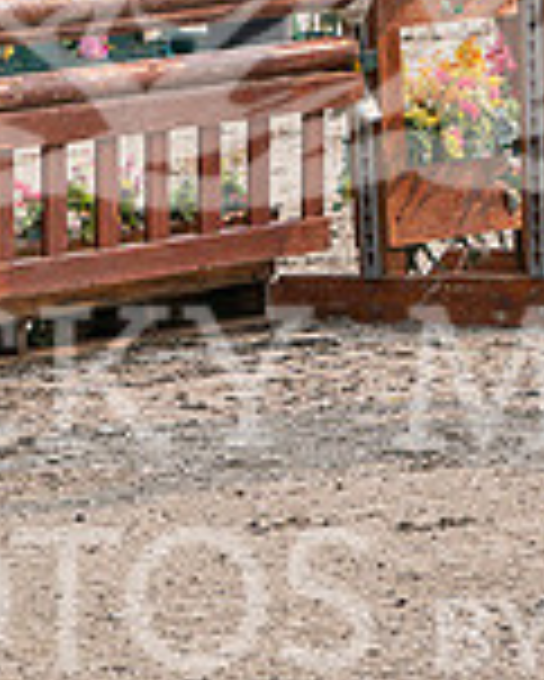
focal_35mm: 554
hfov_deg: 2.8
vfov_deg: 3.5
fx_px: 11138
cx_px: 620
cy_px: -29
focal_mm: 154
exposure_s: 1/1000
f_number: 5.6
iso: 500
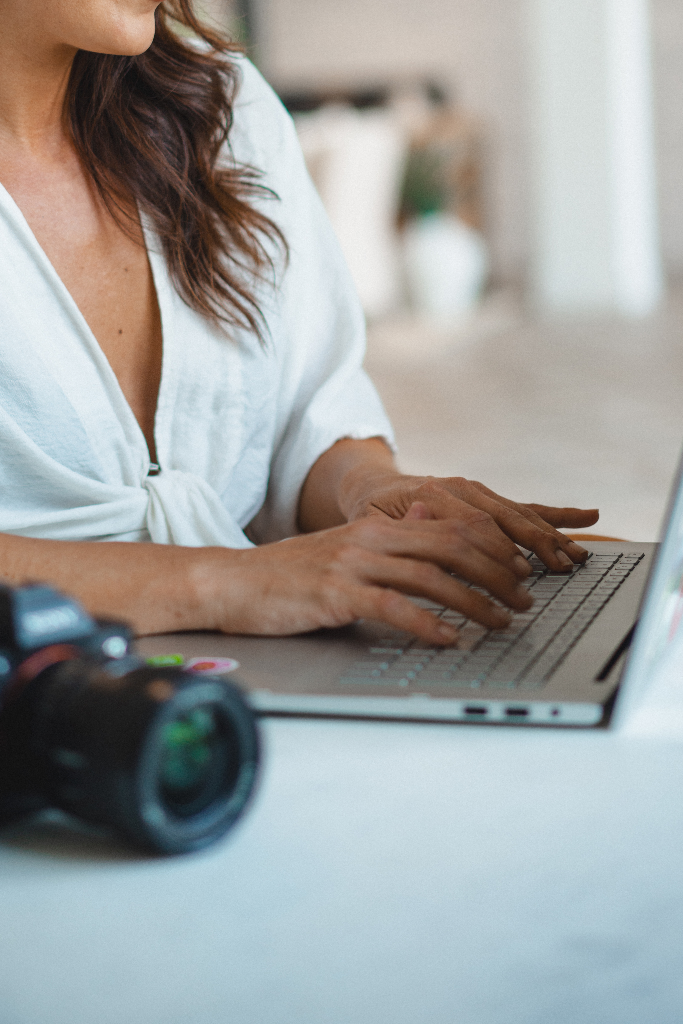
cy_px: 223
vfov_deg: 21.4
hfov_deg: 14.5
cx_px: 234
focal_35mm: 94
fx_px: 2674
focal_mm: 55
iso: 100
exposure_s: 1/200
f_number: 1.8
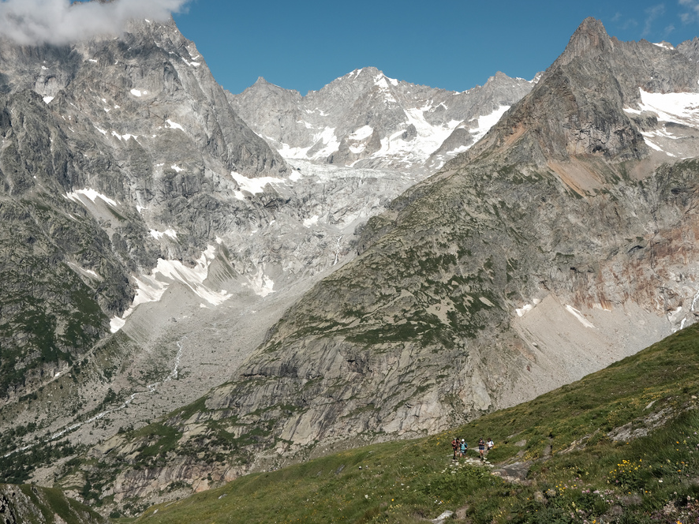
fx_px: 767
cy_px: 262
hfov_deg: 49.0
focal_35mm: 38
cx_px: 349
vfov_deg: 37.7
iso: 160
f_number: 8
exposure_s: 1/450
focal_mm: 23
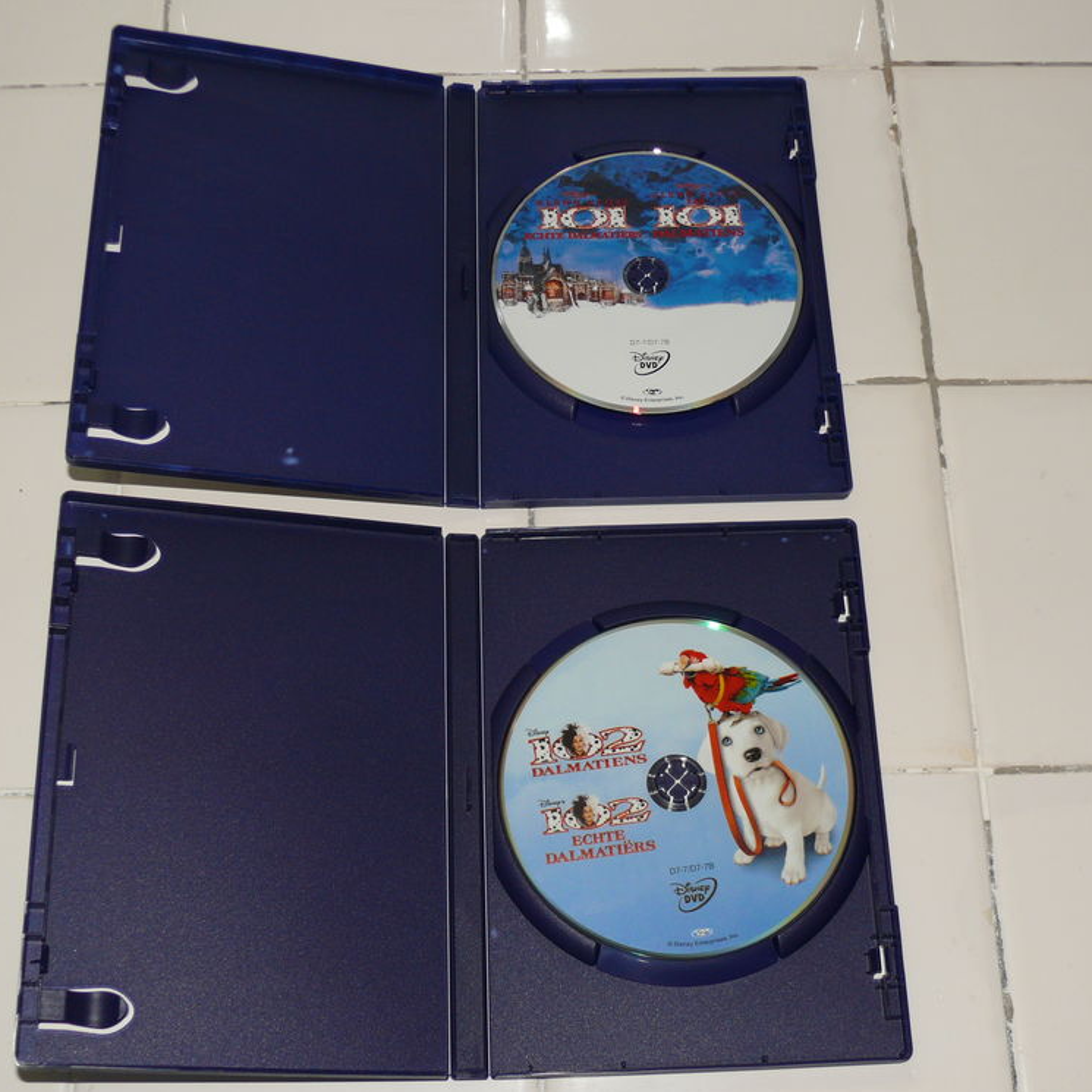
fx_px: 1820
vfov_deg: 33.4
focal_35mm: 51
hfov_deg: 33.4
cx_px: 598
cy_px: 548
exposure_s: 1/30
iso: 100
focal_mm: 8.6
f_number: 2.8
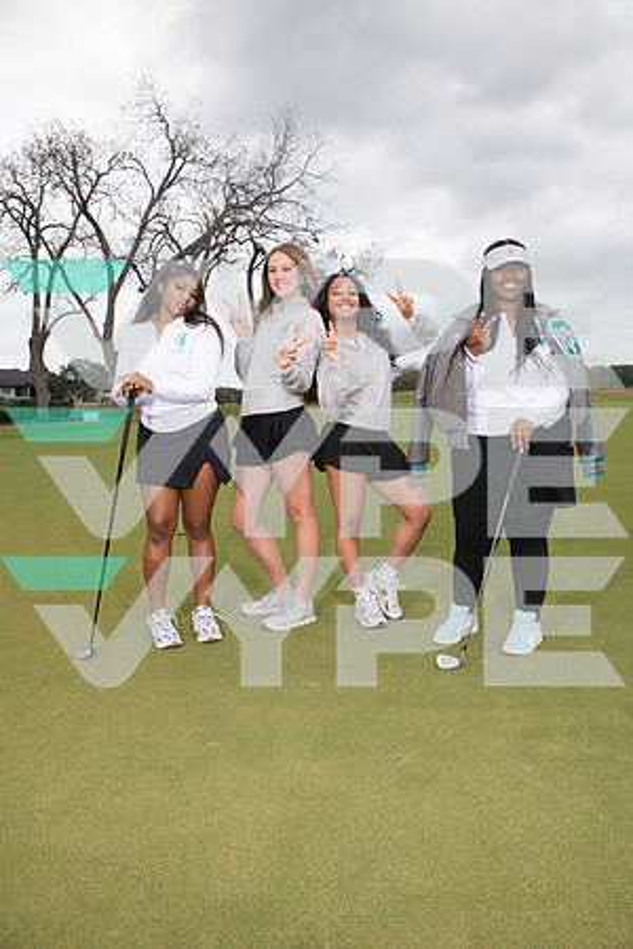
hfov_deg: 41.1
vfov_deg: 58.7
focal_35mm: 32
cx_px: 316
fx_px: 844
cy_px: 474
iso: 100
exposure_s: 1/320
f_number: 6.3
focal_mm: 32
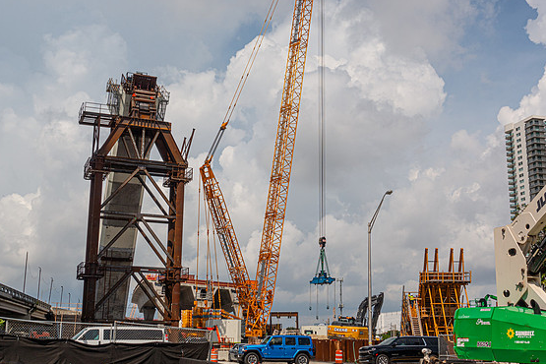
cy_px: 186
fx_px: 698
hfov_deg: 42.7
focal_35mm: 46
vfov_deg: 29.2
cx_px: 274
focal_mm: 16.17
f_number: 6.3
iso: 125
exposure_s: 1/160
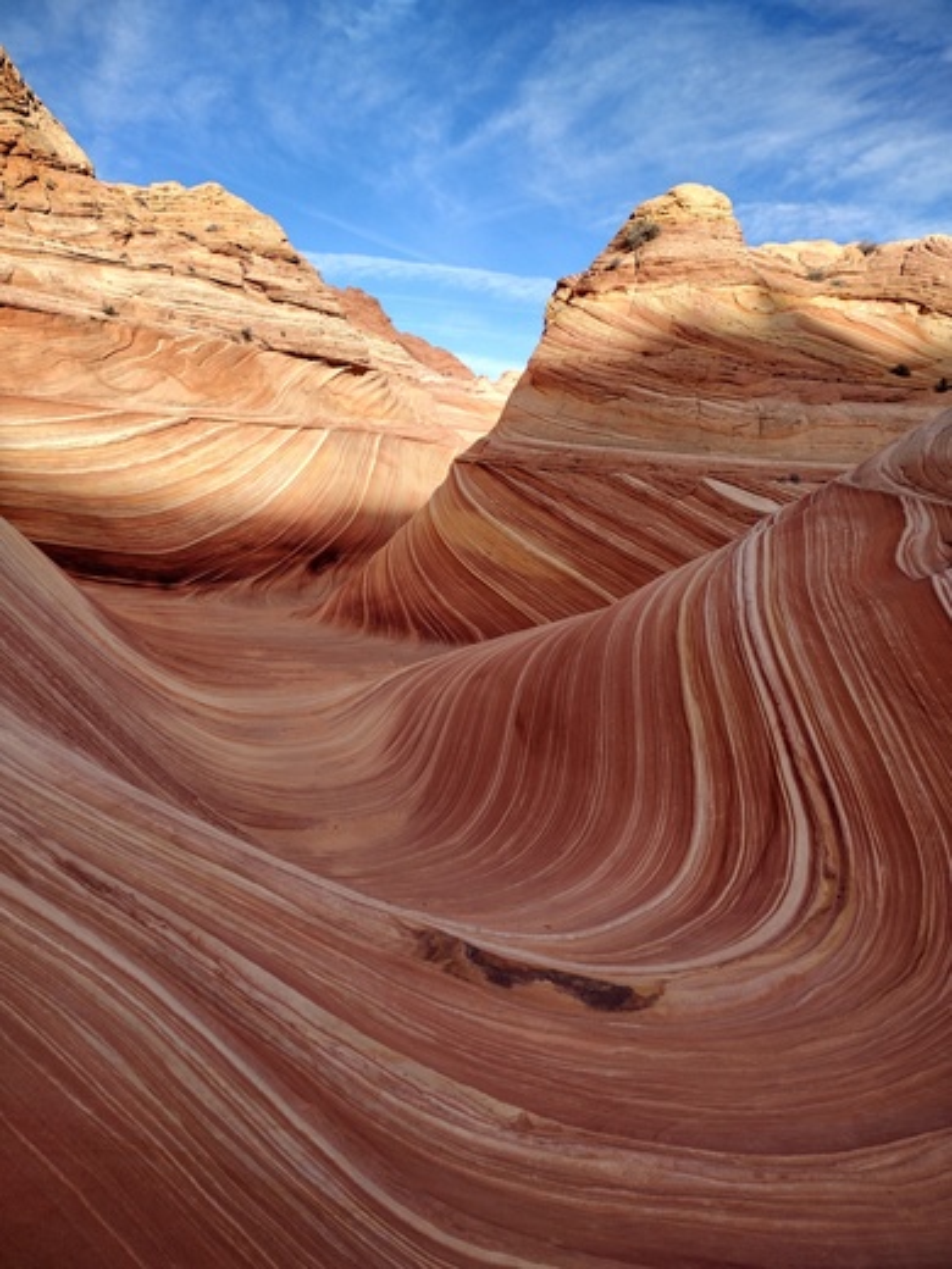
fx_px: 990
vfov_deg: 65.3
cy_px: 634
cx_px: 476
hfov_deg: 51.4
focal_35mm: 27
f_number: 1.7
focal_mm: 4.71
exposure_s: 1/1508
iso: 100
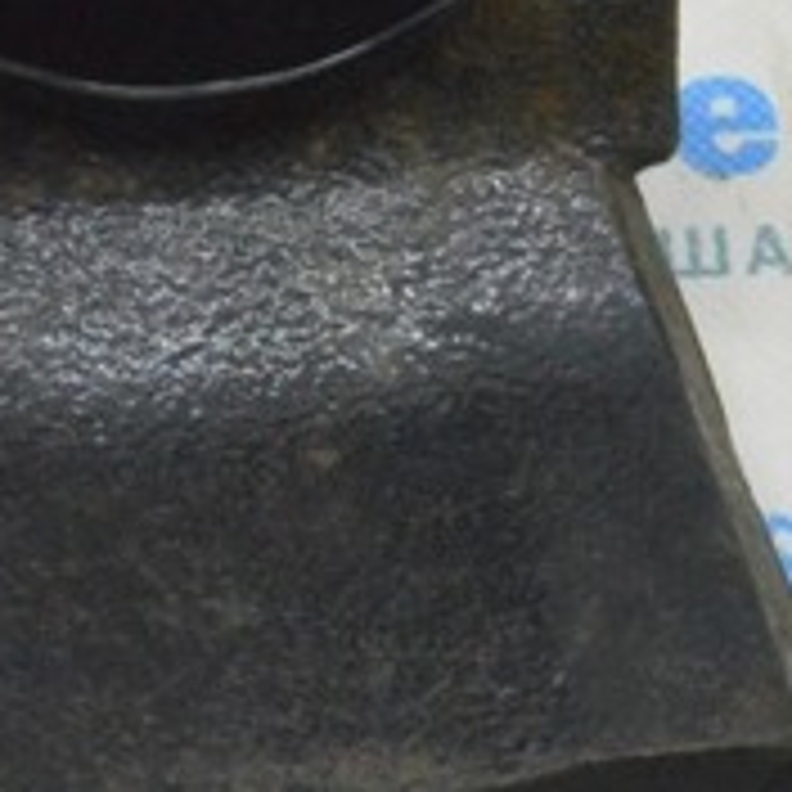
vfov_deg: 11.1
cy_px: 254
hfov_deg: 11.1
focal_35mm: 157
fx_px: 4064
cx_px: 324
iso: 6400
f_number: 20
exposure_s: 1/20
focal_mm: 34
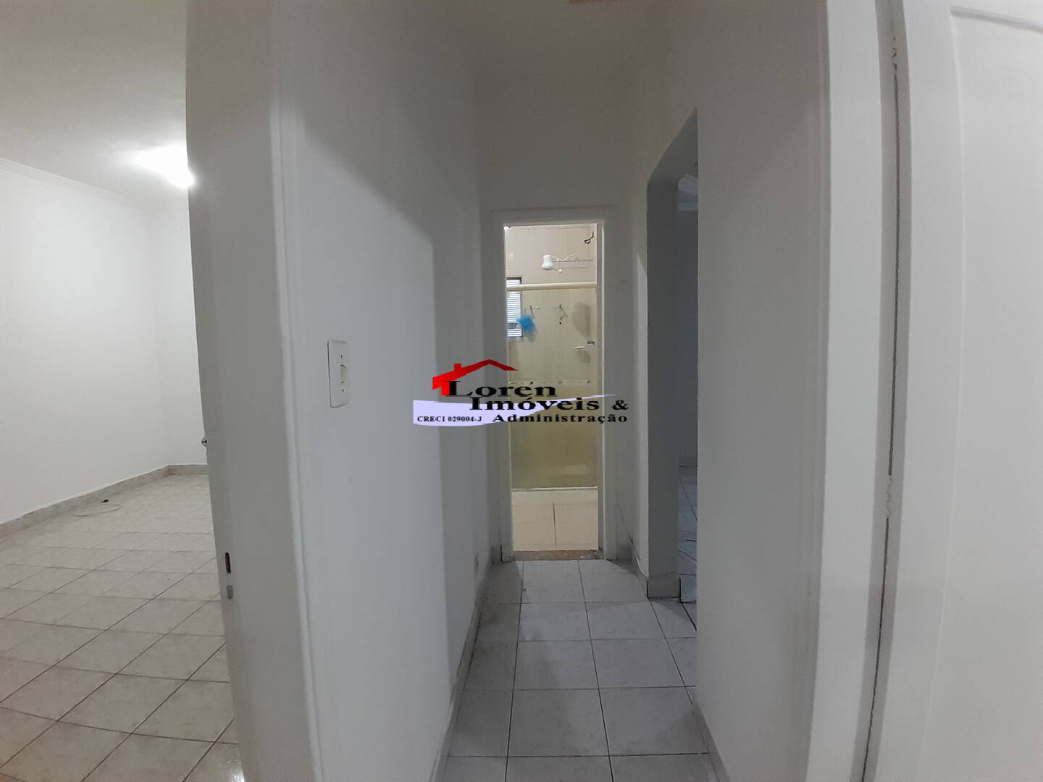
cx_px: 522
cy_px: 391
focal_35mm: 17
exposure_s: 1/24
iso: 160
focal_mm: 1.46
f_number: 2.2
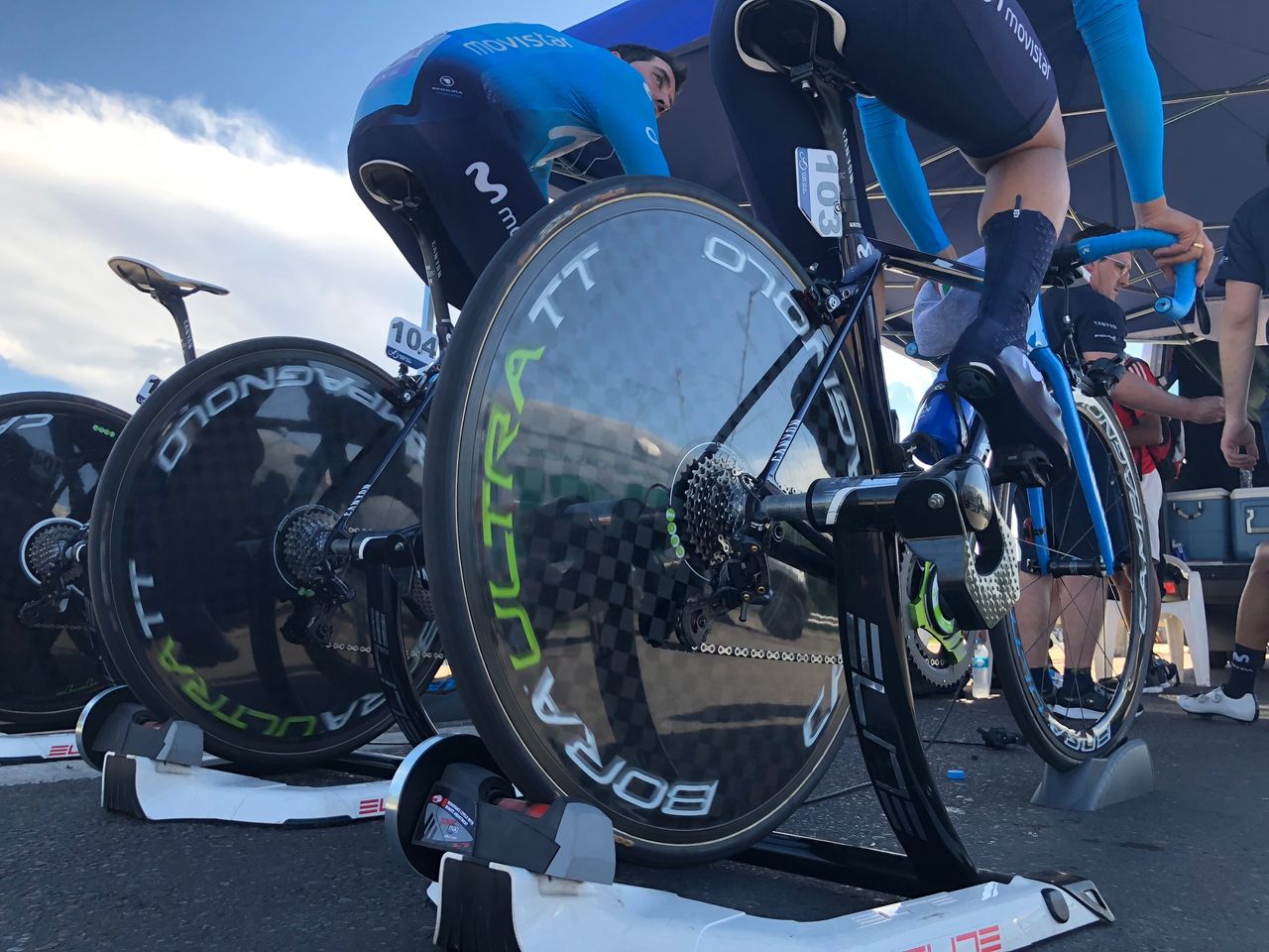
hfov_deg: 63.4
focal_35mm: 28
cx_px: 634
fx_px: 1026
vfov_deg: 49.7
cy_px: 476
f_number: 1.8
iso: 20
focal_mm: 3.99
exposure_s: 1/296
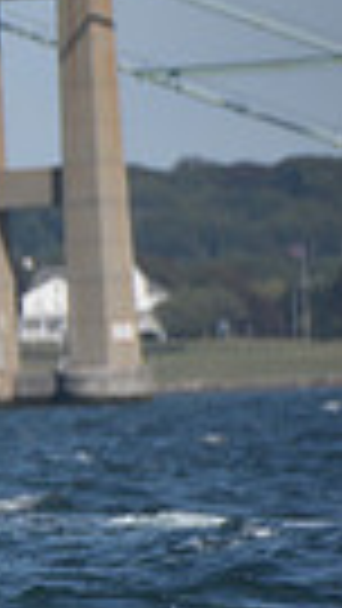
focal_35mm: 897
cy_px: 408
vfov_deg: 2.4
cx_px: -954
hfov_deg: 1.3
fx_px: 14452
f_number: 5.6
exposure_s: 1/1000
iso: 250
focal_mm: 200
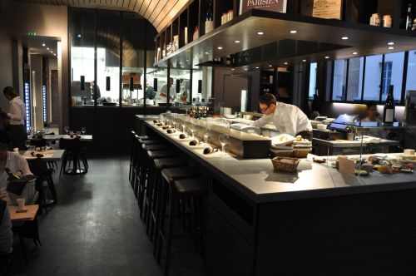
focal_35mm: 27
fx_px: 312
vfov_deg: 47.8
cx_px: 208
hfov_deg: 67.4
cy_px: 138
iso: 800
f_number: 4
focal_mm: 18
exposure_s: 1/15
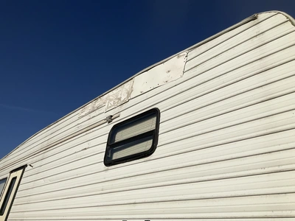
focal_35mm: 29
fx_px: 247
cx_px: 148
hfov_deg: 61.7
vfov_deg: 48.2
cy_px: 110
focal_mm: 3
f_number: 1.8
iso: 25
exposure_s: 1/7407
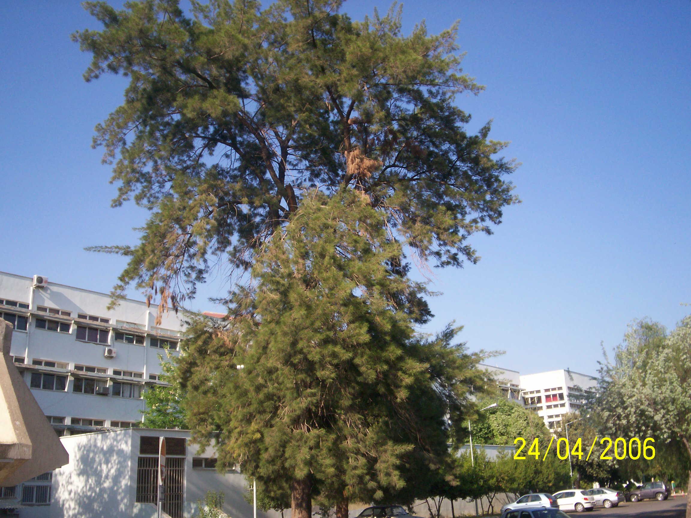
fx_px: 719
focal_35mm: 36
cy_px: 259
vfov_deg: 39.7
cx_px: 346
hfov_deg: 51.4
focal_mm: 5.9
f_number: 4.5
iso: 100
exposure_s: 1/453
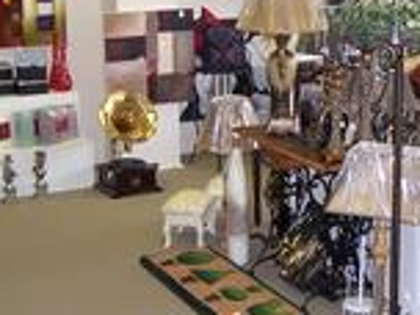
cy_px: 104
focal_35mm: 76
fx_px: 922
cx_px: 340
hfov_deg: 25.2
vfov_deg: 19.3
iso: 140
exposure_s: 1/60
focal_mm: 5.5
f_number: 2.8
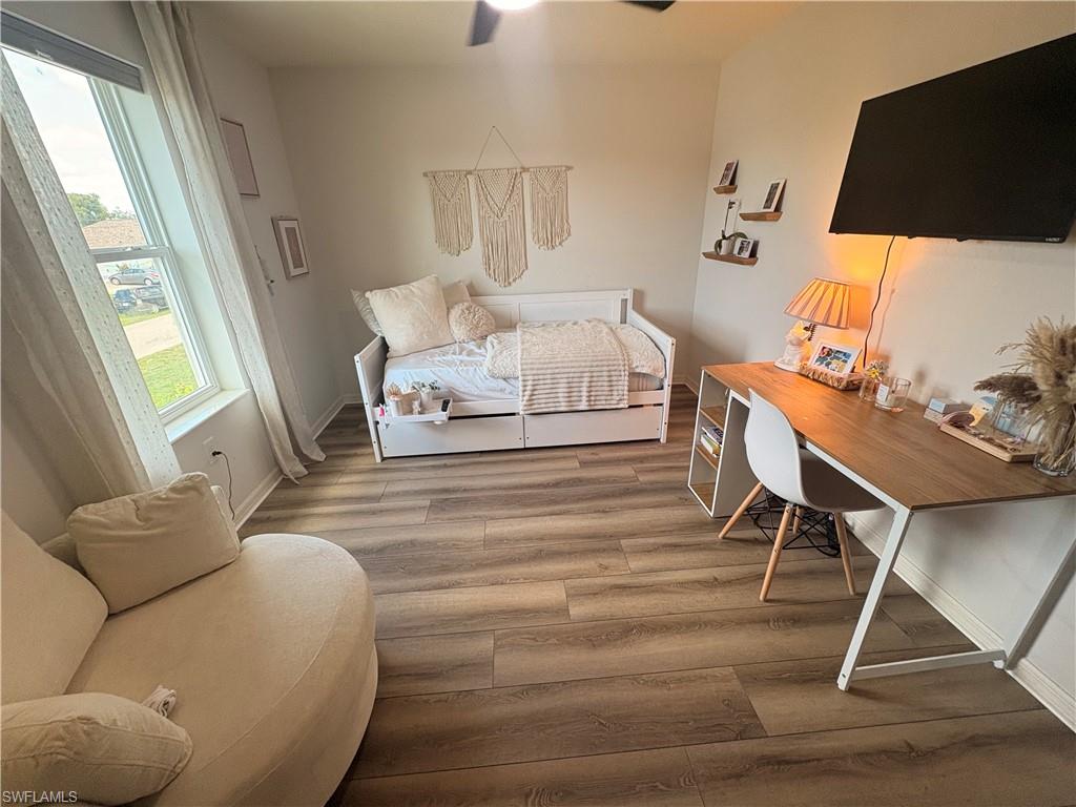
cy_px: 404
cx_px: 538
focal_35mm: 14
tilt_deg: -23.1
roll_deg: +2.4
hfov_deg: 102.1
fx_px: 435
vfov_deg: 85.7
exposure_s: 1/120
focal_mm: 2.22
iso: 160
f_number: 2.2
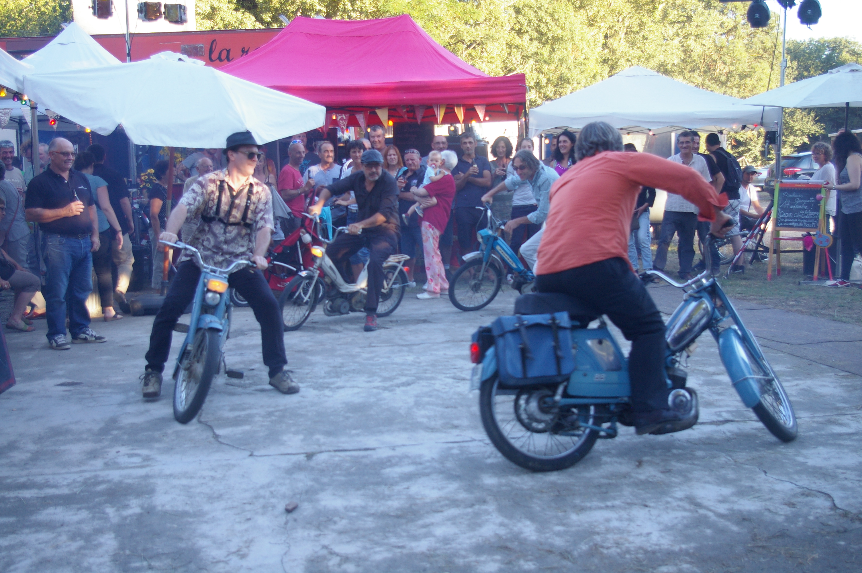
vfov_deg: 31.8
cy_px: 286
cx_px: 431
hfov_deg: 46.4
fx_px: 1005
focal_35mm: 42
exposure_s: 1/125
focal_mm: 28
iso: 400
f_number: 5.6
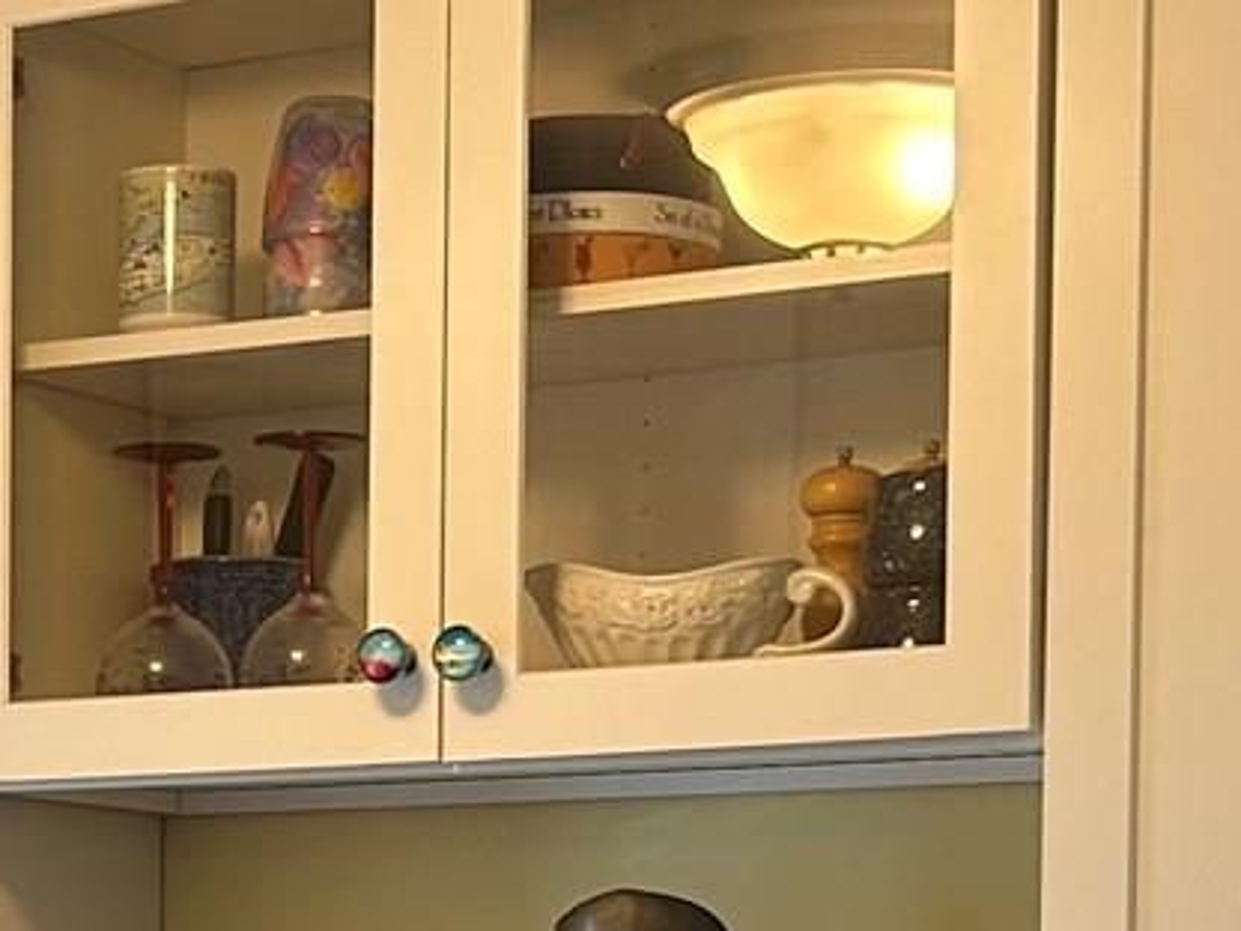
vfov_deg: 11.3
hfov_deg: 15.2
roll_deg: -0.8
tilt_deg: -1.1
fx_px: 4589
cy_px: 1241
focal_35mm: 128
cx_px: 24
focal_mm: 5.7
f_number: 1.5
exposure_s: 1/120
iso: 80
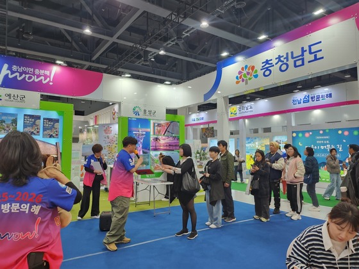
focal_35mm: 24
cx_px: 180
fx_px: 249
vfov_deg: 56.8
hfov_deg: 71.6
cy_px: 134
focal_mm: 5
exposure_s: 1/120
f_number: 1.8
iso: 100
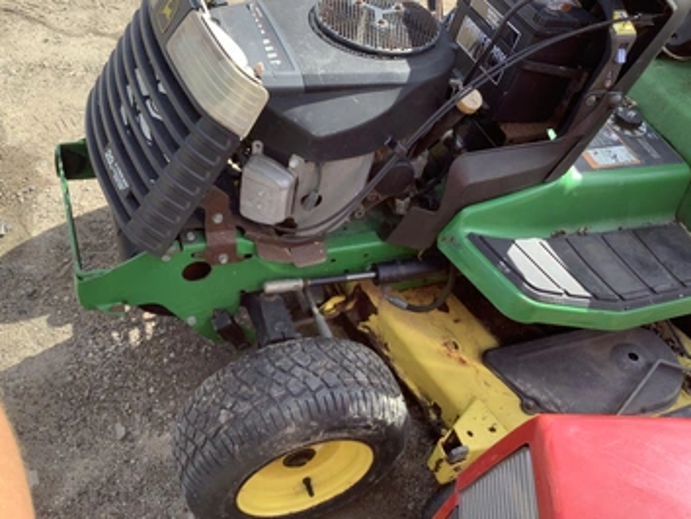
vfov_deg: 40.7
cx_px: 320
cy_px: 234
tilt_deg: -47.2
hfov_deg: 52.5
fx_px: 699
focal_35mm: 35
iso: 25
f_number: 2.4
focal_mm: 3.3
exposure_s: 1/341
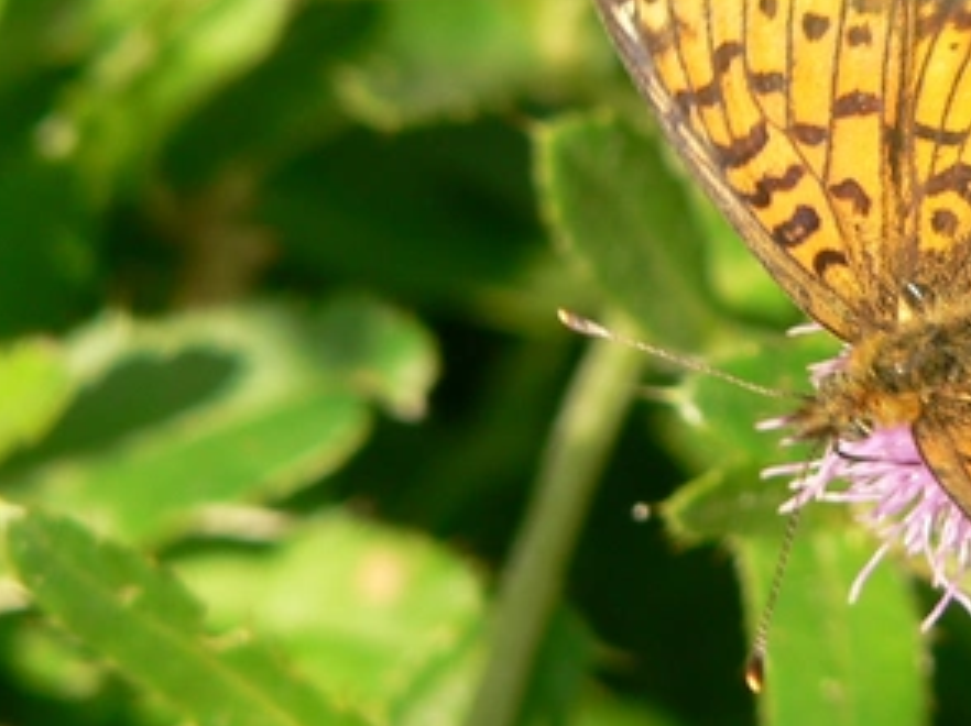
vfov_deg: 6.7
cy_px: 290
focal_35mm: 220
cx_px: 819
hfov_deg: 9.0
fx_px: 6166
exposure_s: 1/320
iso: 80
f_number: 4
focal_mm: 16.8
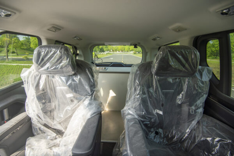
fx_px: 104
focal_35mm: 16
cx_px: 117
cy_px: 78
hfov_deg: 96.7
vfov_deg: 73.8
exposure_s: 1/320
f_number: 4.5
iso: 100
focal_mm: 16
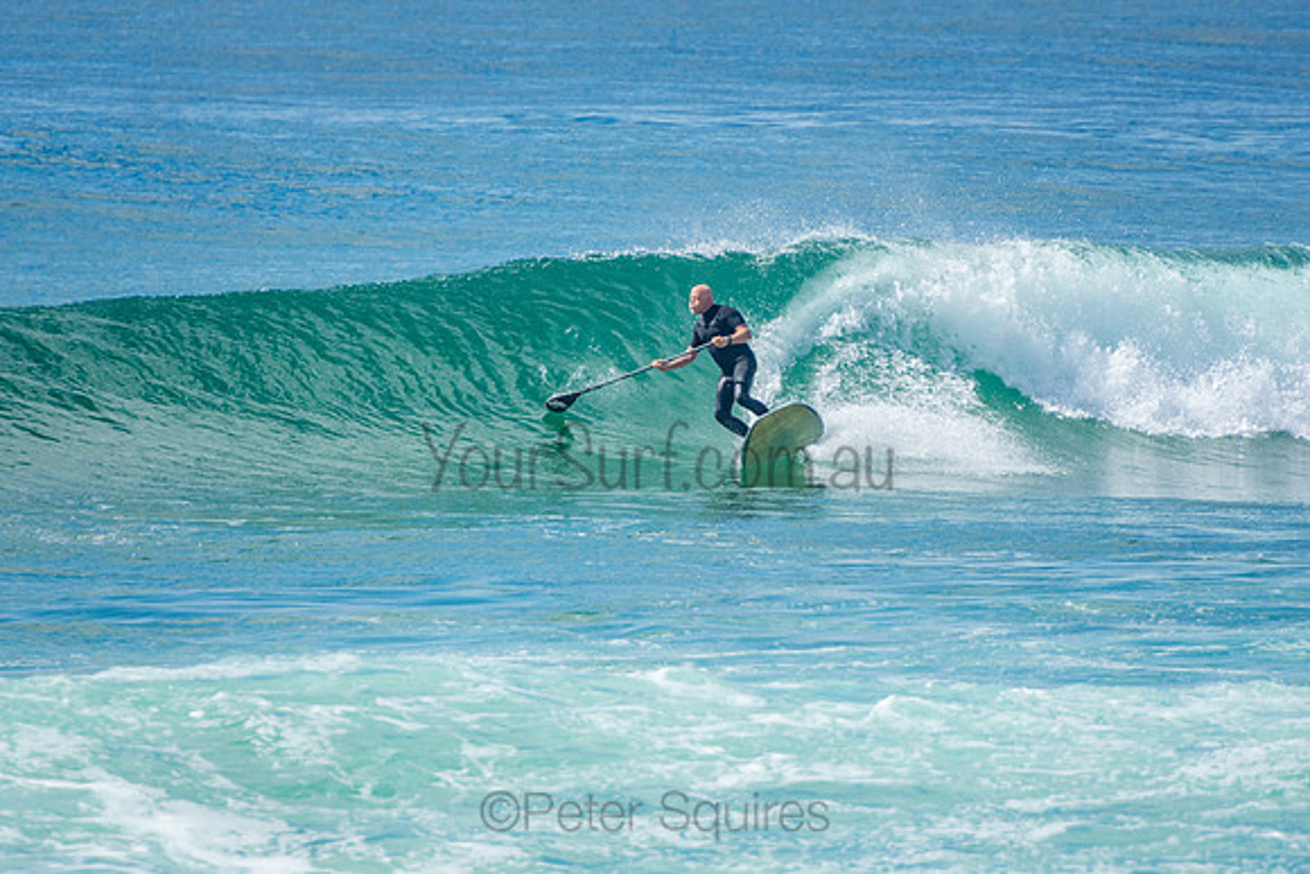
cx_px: 655
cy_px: 437
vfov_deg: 2.3
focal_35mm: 600
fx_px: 21837
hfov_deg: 3.4
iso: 250
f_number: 5.6
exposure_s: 1/1250
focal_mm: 400
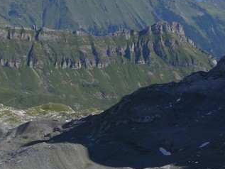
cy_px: 36
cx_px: 94
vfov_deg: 13.1
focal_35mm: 113
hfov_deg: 17.4
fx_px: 735
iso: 50
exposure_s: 1/220
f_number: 6.3
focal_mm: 8.9
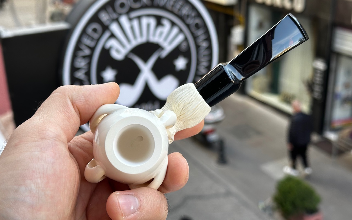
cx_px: 176
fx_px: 489
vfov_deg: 25.3
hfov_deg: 39.6
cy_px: 98
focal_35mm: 51
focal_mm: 6.86
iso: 50
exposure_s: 1/218
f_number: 1.78
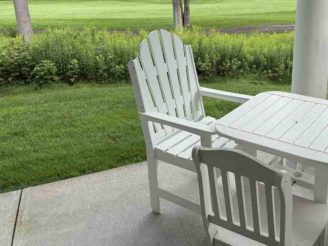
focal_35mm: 36
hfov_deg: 50.4
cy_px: 62
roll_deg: +0.9
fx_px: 341
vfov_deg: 38.6
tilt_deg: -15.9
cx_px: 220
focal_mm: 6.76
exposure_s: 1/1618
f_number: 1.78
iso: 80
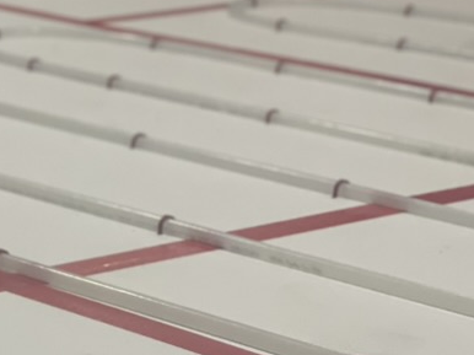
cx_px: -113
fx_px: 2326
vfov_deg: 8.7
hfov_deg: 11.4
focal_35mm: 170
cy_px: 208
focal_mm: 7.5
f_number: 2.2
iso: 160
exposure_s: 1/60
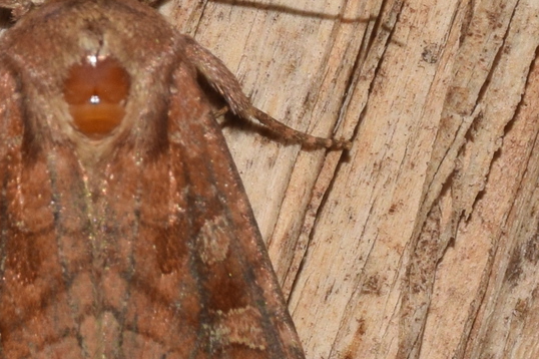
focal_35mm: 375
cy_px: 231
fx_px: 5611
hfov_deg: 5.5
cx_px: 64
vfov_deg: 3.7
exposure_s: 1/160
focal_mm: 140
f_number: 14
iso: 200
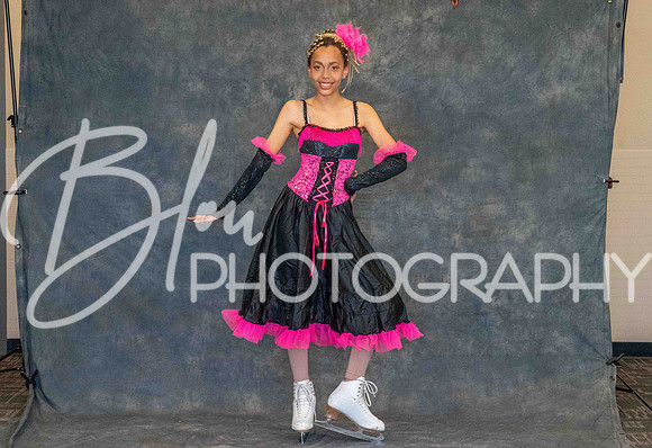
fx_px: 1668
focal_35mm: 91
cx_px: 299
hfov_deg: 22.1
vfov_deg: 15.3
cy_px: 221
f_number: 9
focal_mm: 85
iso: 25600
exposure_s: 1/250
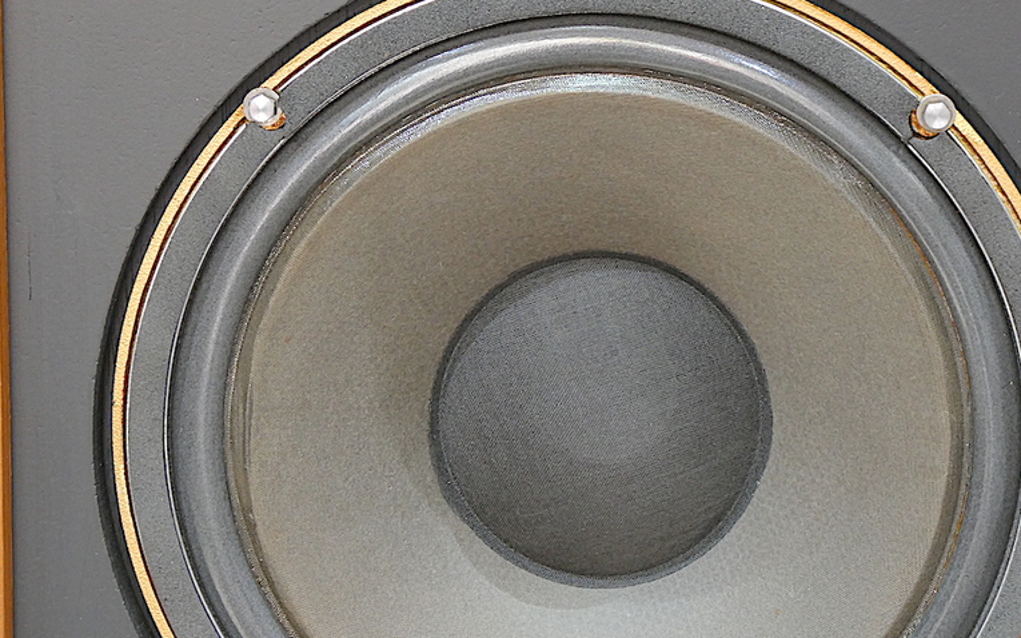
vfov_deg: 8.6
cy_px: 423
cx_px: 593
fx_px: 4257
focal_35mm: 153
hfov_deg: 13.7
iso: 200
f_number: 5.1
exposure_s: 1/3.2
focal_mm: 20.6
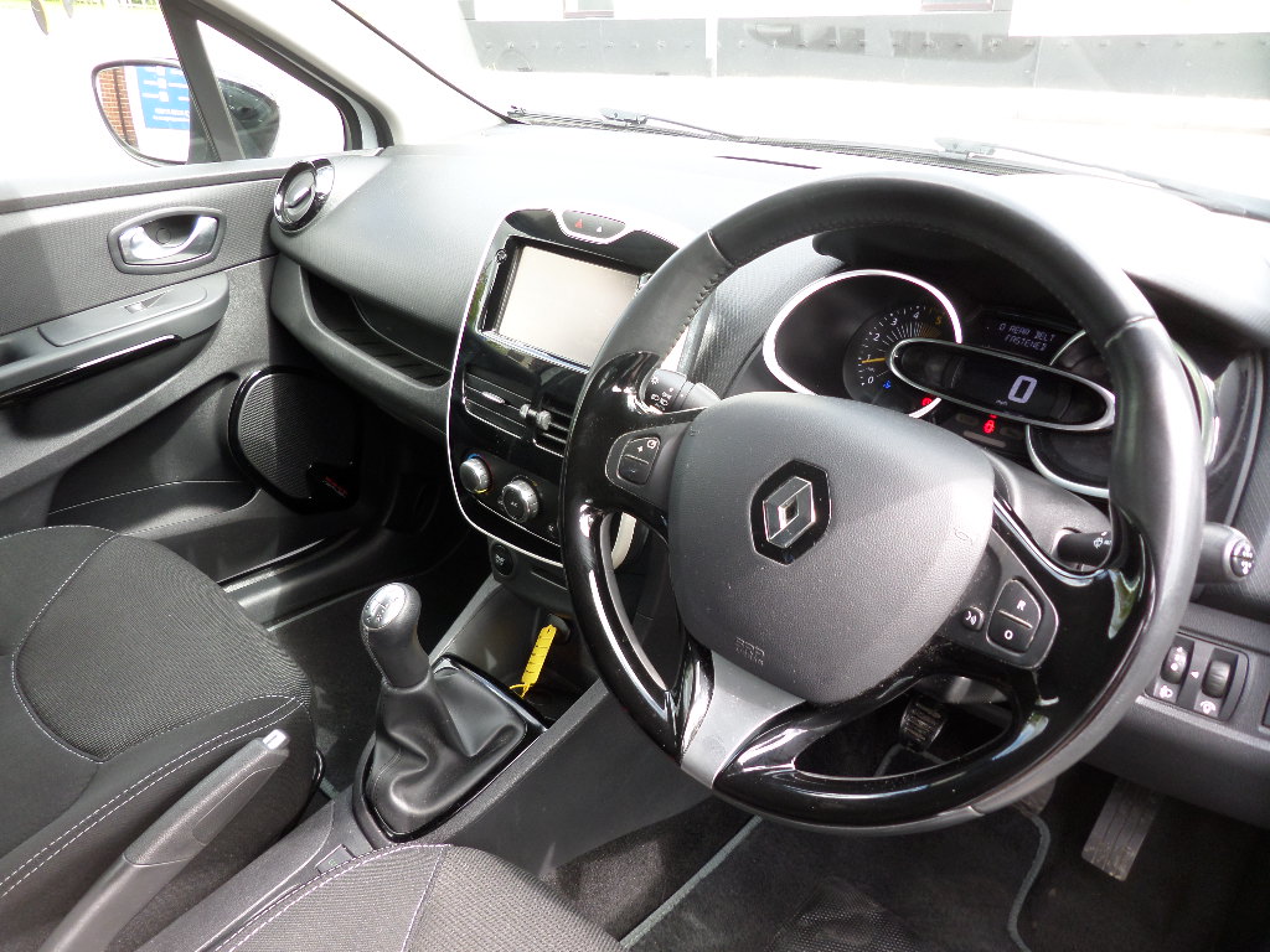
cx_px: 635
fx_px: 881
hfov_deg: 71.6
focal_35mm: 24
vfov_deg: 56.8
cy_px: 476
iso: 80
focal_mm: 4.3
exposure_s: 1/45
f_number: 3.1
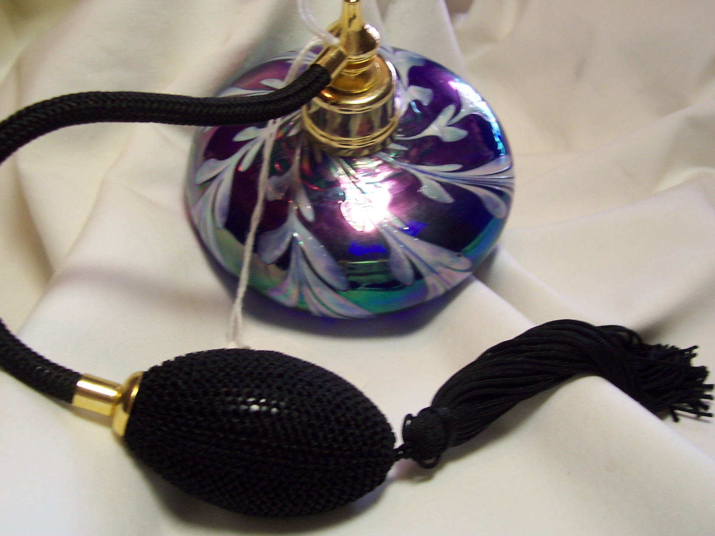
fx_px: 764
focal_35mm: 37
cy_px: 268
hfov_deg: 50.1
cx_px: 358
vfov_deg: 38.7
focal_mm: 5.6
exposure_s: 1/30
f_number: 2.8
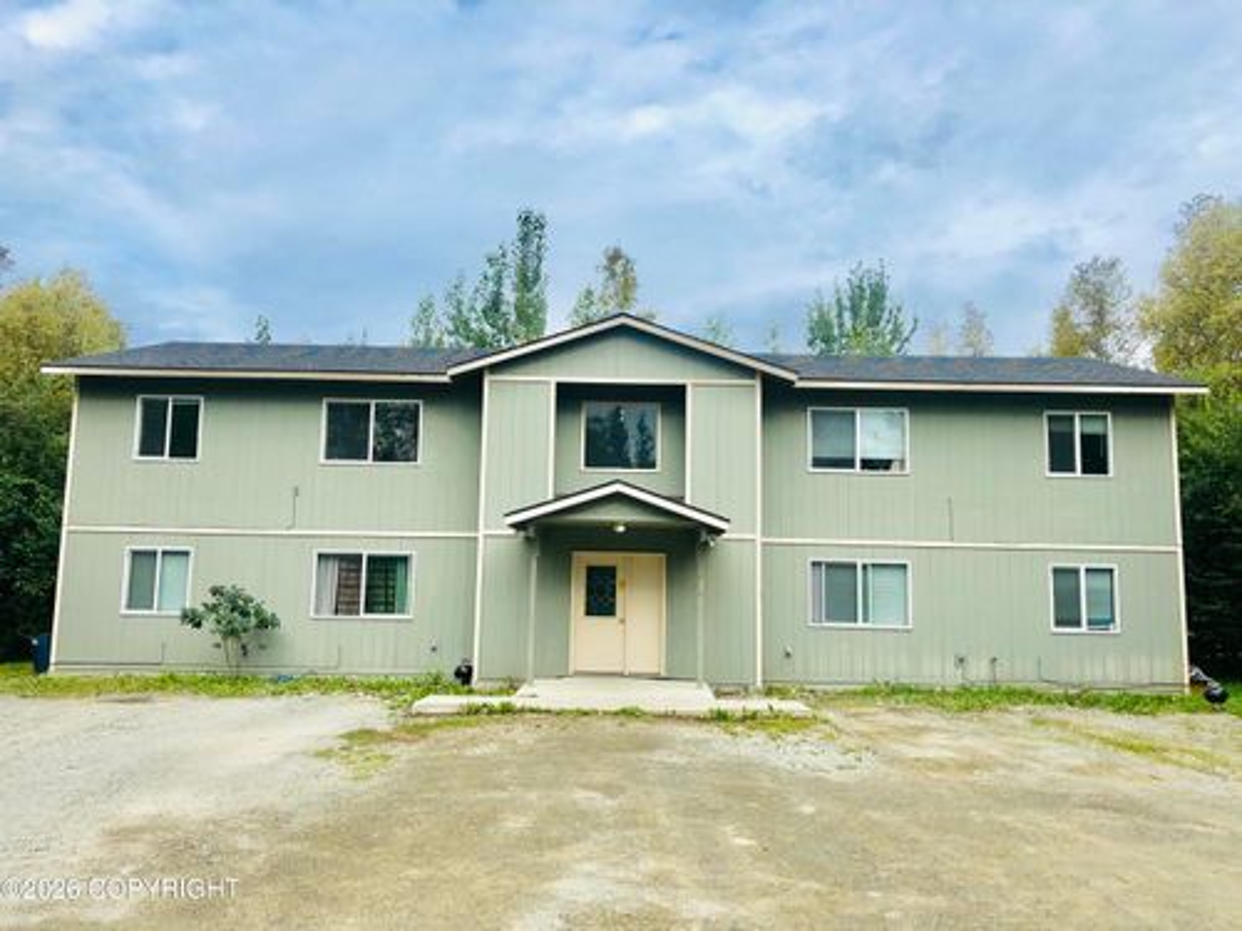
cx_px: 621
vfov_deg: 49.7
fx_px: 1005
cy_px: 466
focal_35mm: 28
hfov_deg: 63.4
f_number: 1.8
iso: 20
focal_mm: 4
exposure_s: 1/1263
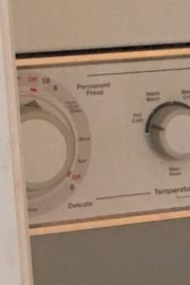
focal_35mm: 209
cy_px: 355
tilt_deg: -14.5
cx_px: 375
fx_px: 1658
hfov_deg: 6.4
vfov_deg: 9.7
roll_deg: +0.4
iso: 125
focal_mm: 4.15
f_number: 2.2
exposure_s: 1/30
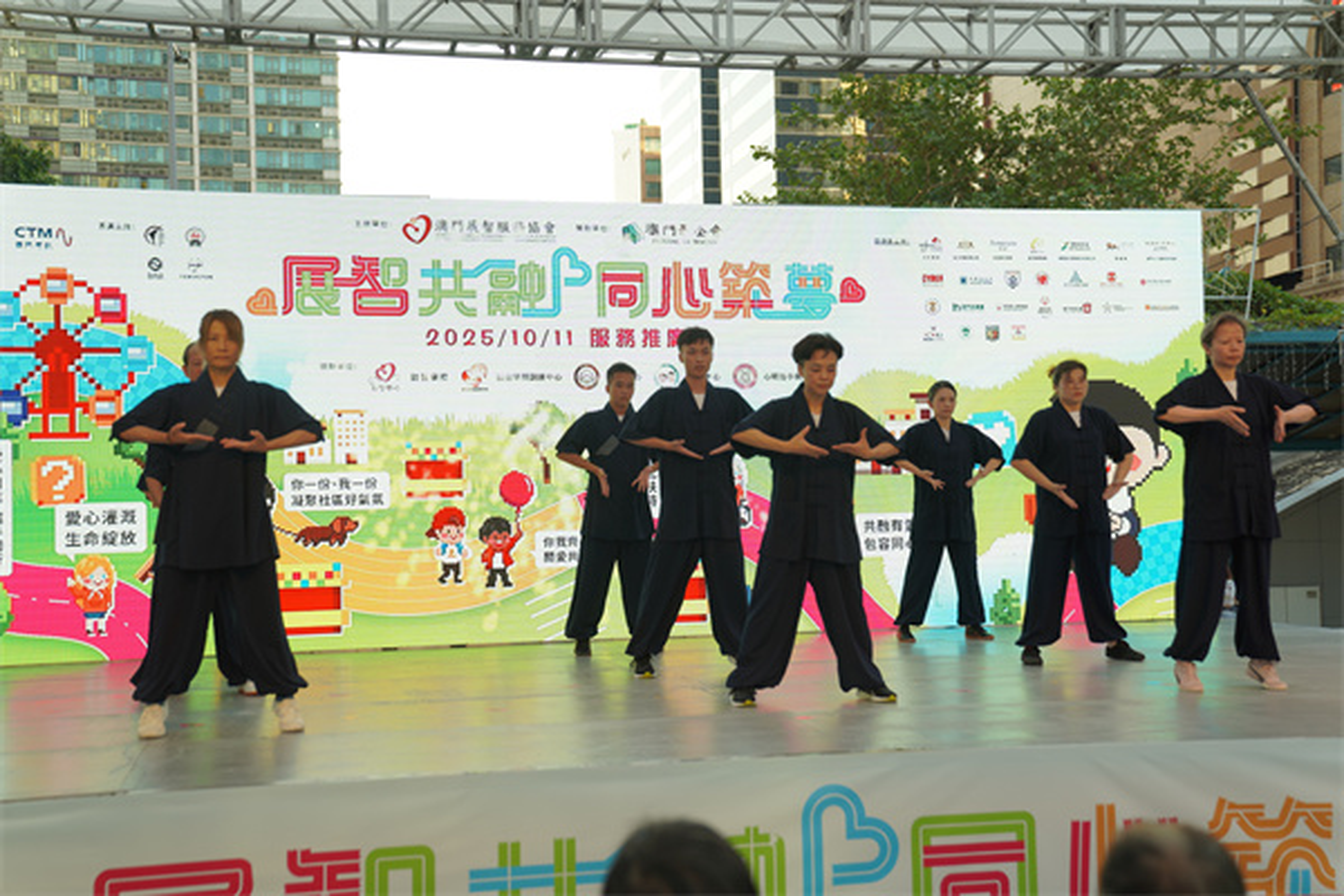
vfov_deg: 29.2
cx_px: 672
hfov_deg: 42.7
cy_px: 448
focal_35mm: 46
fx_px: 1717
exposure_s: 1/250
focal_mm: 46
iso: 100
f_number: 2.8
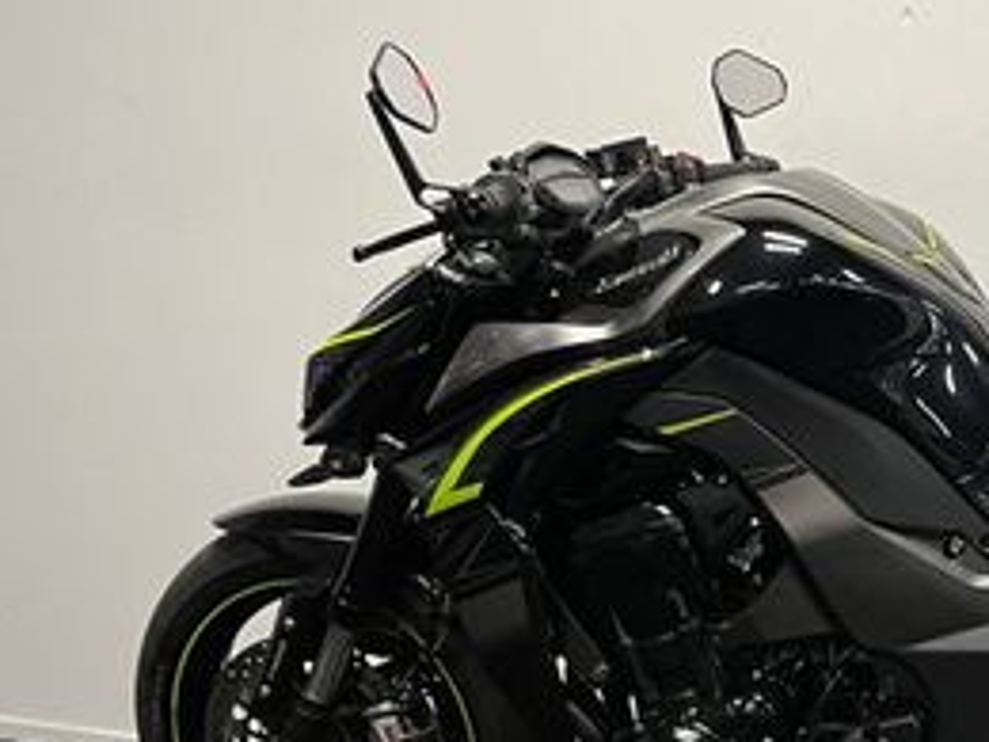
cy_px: 514
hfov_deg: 28.6
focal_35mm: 64
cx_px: 966
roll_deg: -3.3
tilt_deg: -7.9
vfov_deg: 22.8
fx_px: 1829
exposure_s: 1/50
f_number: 1.6
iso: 80
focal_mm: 5.1
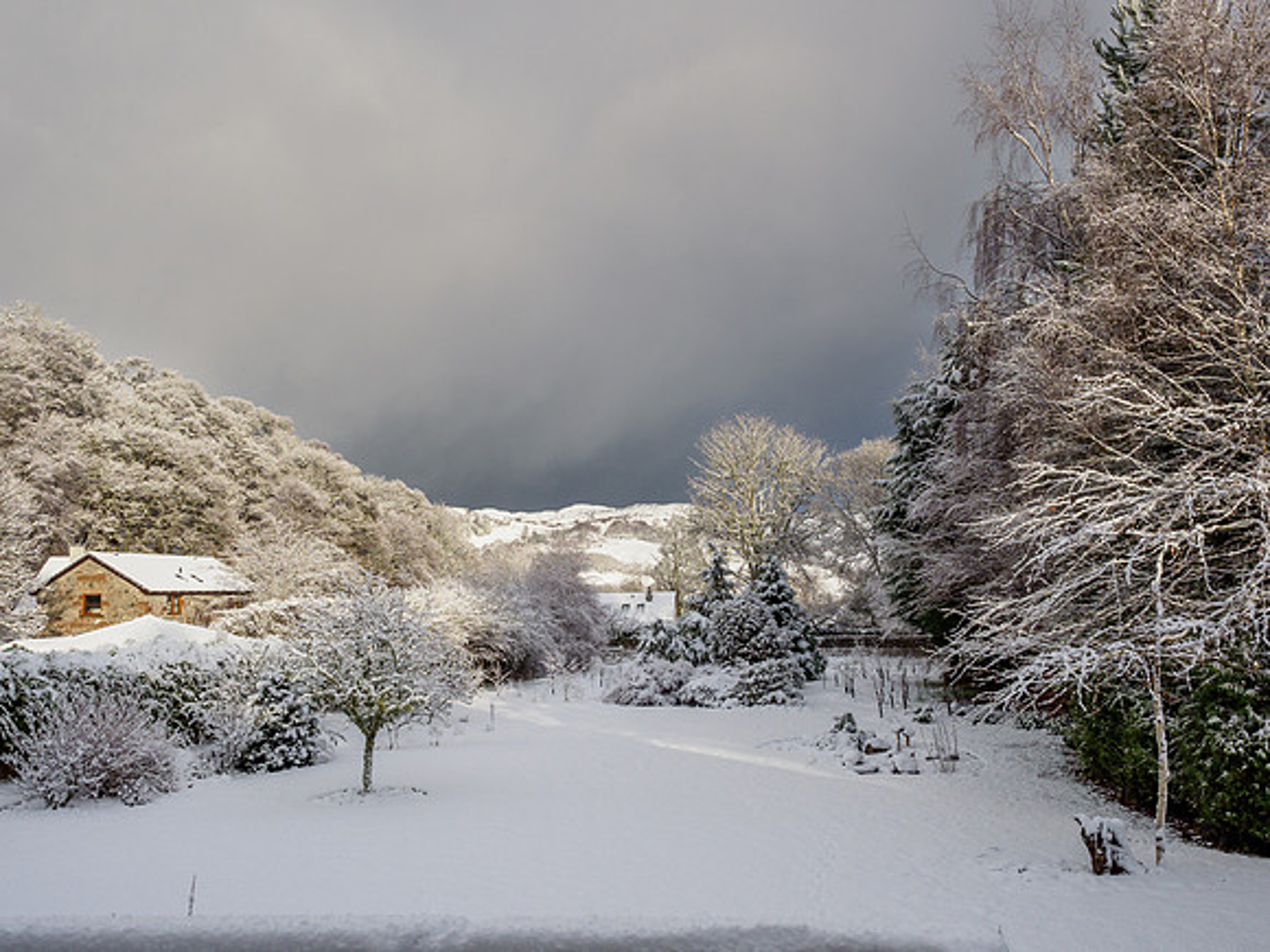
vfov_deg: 46.8
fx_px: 1101
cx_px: 635
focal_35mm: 30
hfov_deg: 60.0
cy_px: 476
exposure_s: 1/640
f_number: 7.1
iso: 200
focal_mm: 15
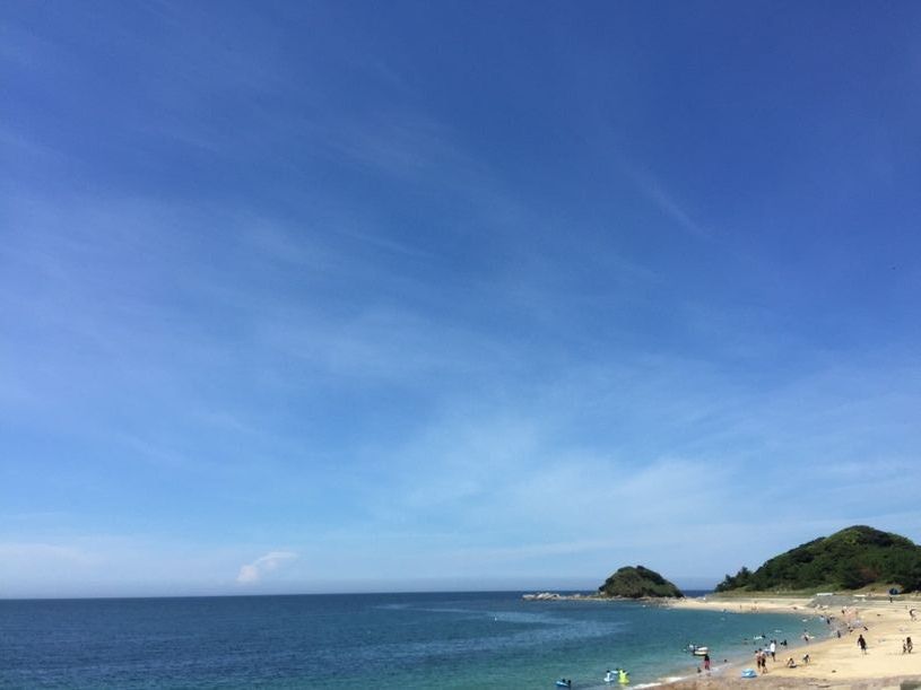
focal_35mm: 29
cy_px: 345
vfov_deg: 48.2
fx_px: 771
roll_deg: -0.4
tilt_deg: +18.3
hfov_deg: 61.7
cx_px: 460
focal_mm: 4.15
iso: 32
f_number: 2.2
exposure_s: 1/2825
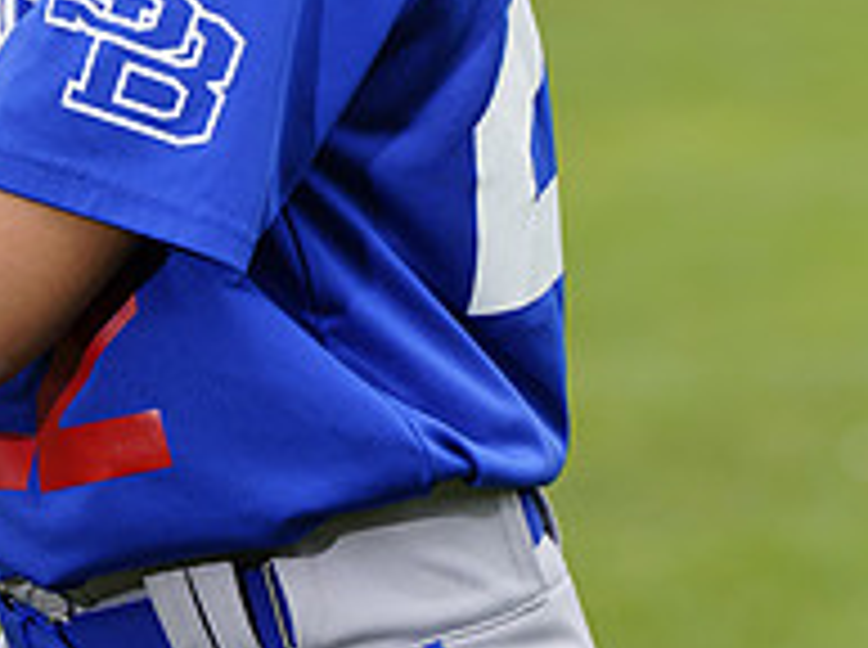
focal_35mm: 553
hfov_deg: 3.6
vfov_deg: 2.7
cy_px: -230
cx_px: 128
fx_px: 13841
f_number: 6.3
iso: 100
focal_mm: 191
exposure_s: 1/250
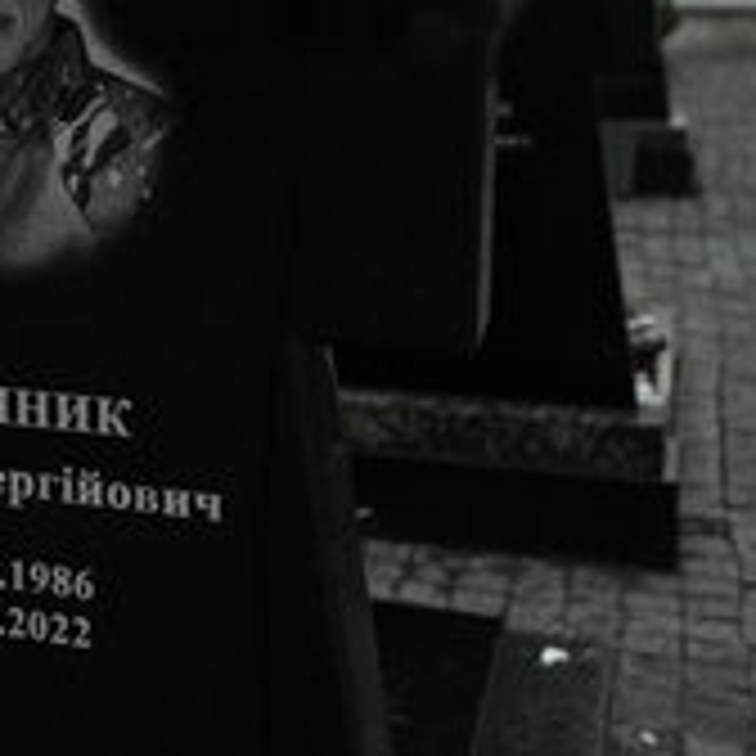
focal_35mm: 71
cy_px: 169
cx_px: -54
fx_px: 1754
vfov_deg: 24.0
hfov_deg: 23.0
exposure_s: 1/800
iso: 1600
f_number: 3.2
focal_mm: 35
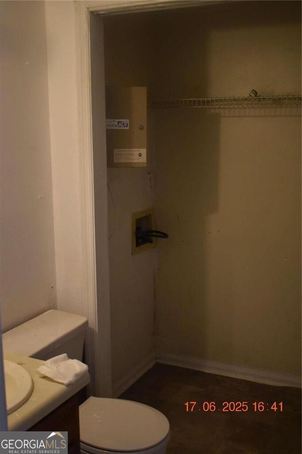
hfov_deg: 31.9
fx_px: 529
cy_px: 227
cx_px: 151
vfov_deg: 46.4
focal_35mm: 42
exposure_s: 1/125
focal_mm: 28
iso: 1250
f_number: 4.2
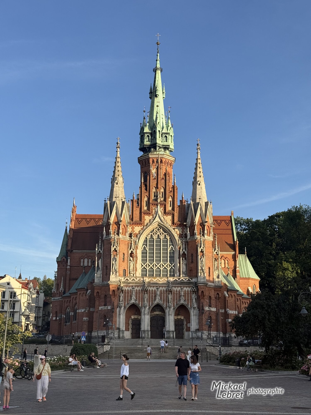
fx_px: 575
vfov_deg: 39.7
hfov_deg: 30.3
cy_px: 208
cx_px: 156
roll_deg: -1.0
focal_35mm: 48
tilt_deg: +15.2
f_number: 1.78
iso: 64
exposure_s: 1/1883
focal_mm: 6.76
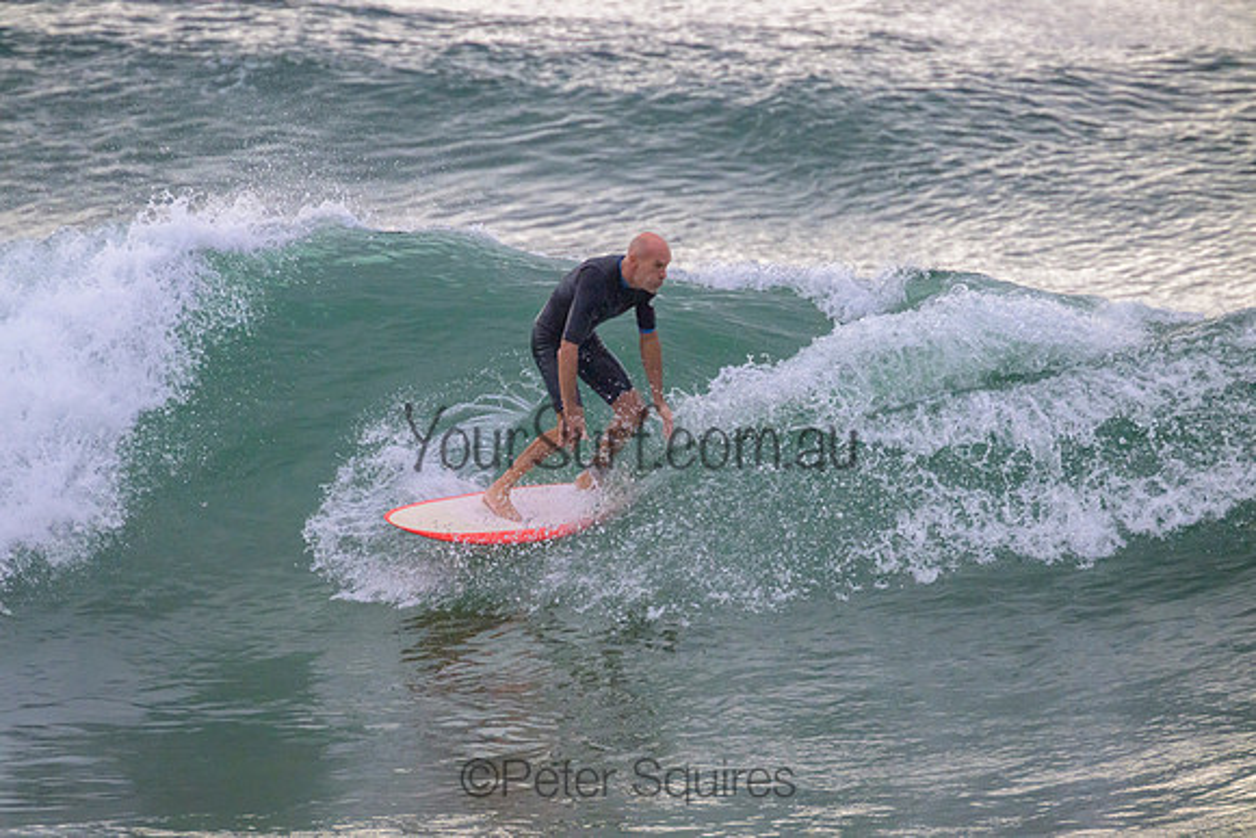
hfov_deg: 2.6
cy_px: 419
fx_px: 27916
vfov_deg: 1.7
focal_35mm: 800
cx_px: 628
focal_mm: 800
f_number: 11
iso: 3200
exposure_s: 1/2000
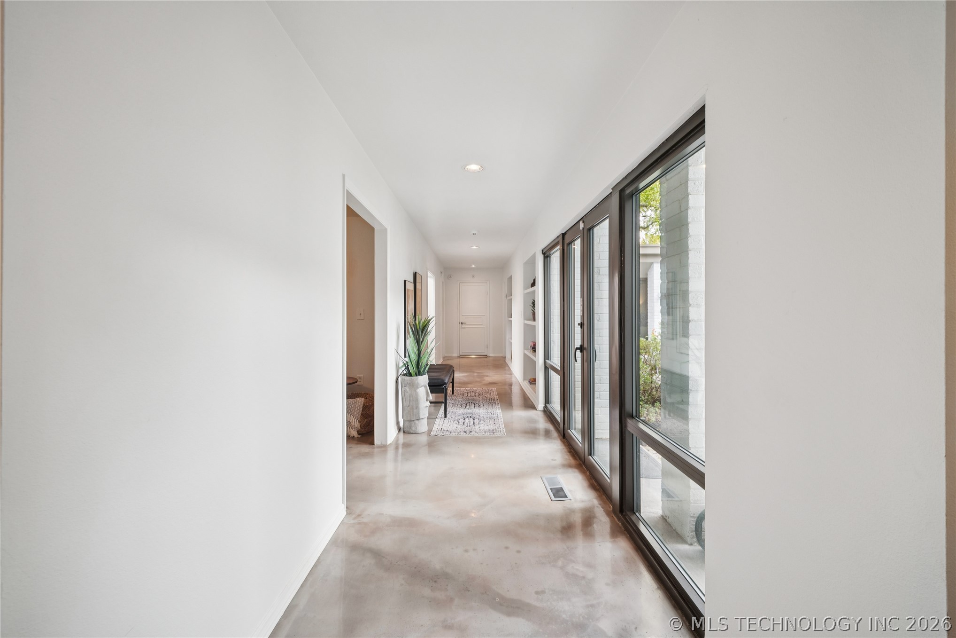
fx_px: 372
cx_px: 478
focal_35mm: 14
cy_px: 319
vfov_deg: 81.2
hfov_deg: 104.3
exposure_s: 1/10
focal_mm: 14
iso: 640
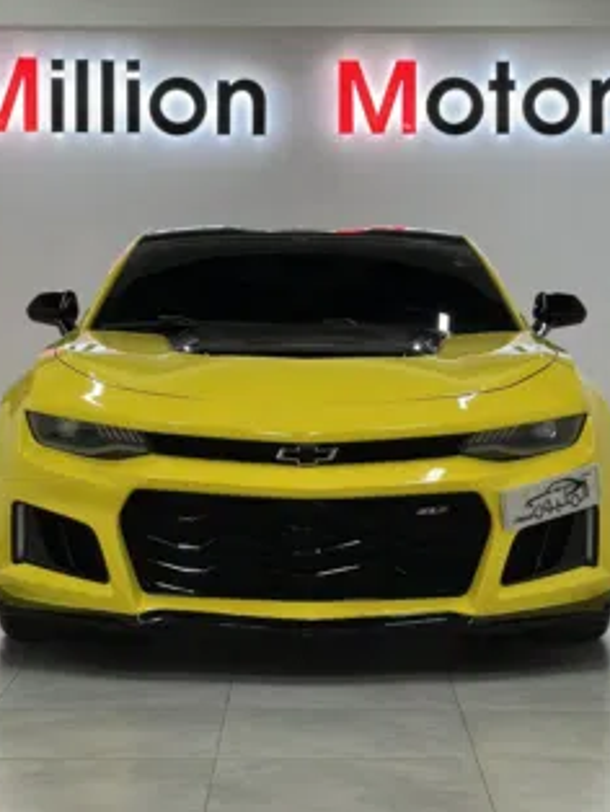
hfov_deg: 15.1
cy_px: 380
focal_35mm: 98
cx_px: 308
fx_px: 2299
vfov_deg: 20.0
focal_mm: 9
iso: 320
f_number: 2.8
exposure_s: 1/60
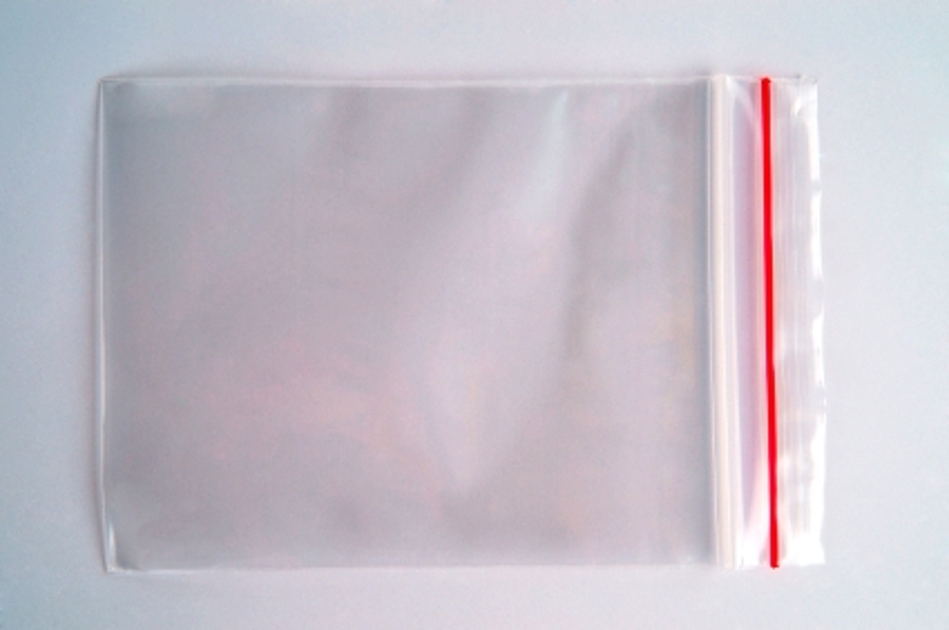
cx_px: 474
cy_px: 315
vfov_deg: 22.5
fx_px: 1579
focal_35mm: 60
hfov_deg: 33.4
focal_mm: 60
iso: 100
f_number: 32
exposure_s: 1/60
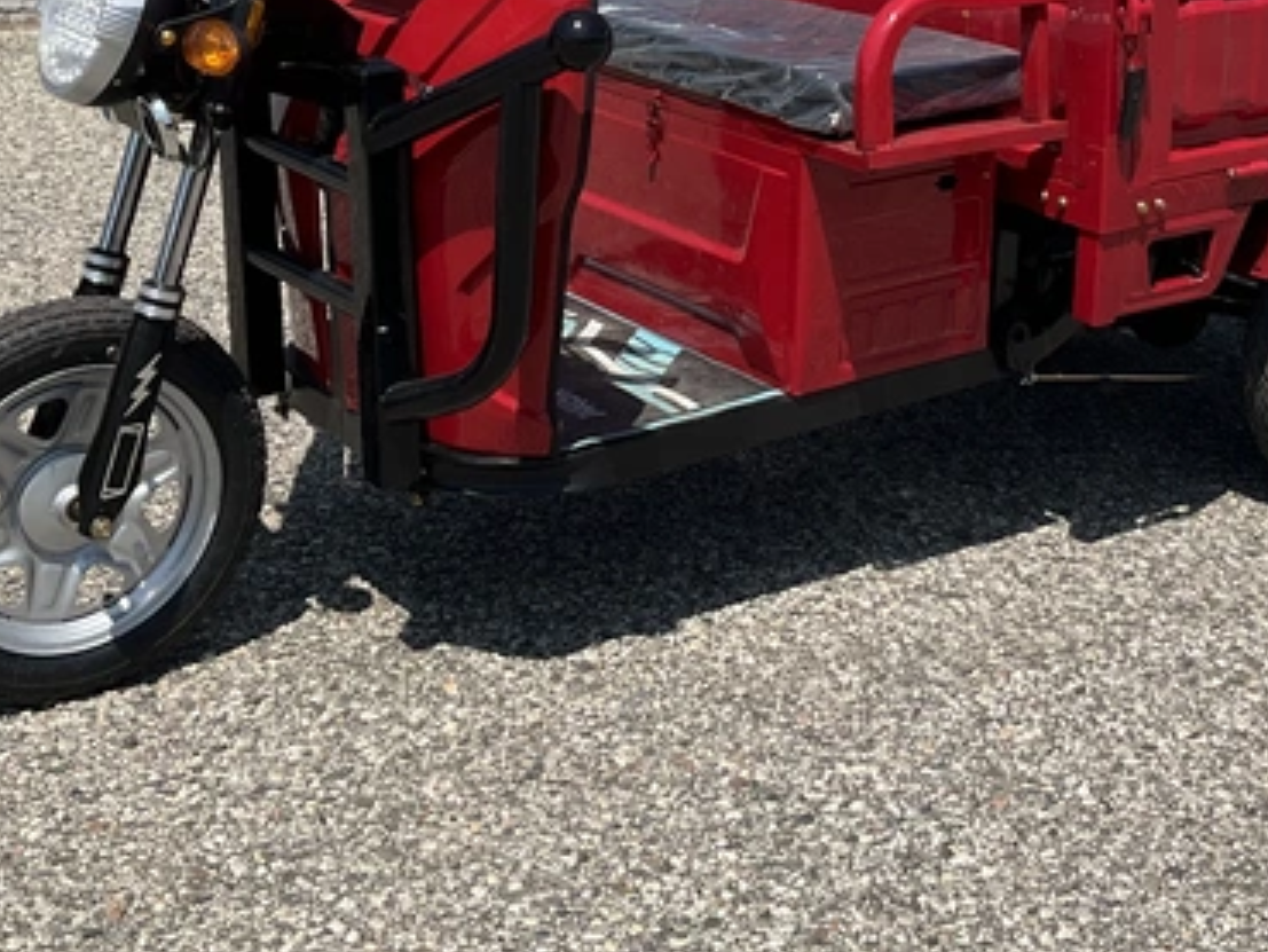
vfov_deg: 23.9
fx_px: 2162
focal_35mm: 59
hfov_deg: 32.6
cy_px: 43
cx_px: 766
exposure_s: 1/2320
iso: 25
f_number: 1.8
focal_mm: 3
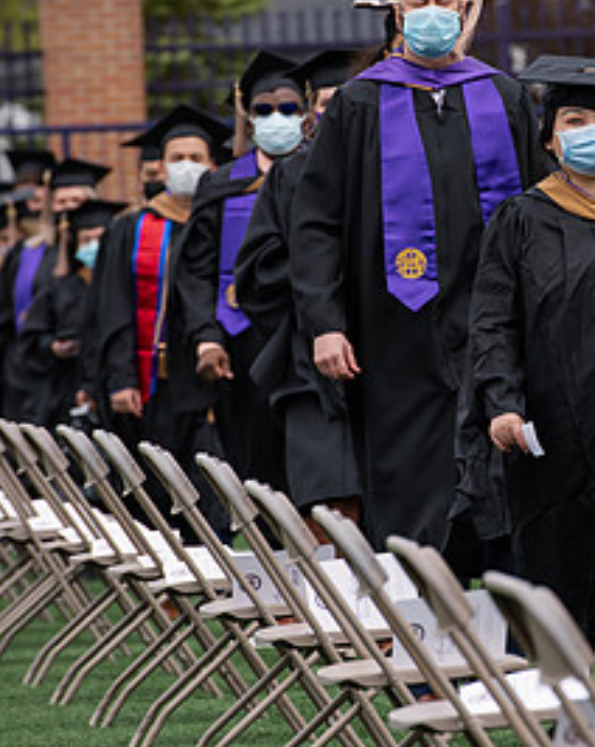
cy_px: 282
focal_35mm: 410
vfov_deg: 4.7
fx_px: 9046
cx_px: 584
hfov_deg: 3.8
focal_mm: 200
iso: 250
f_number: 5.6
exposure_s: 1/640
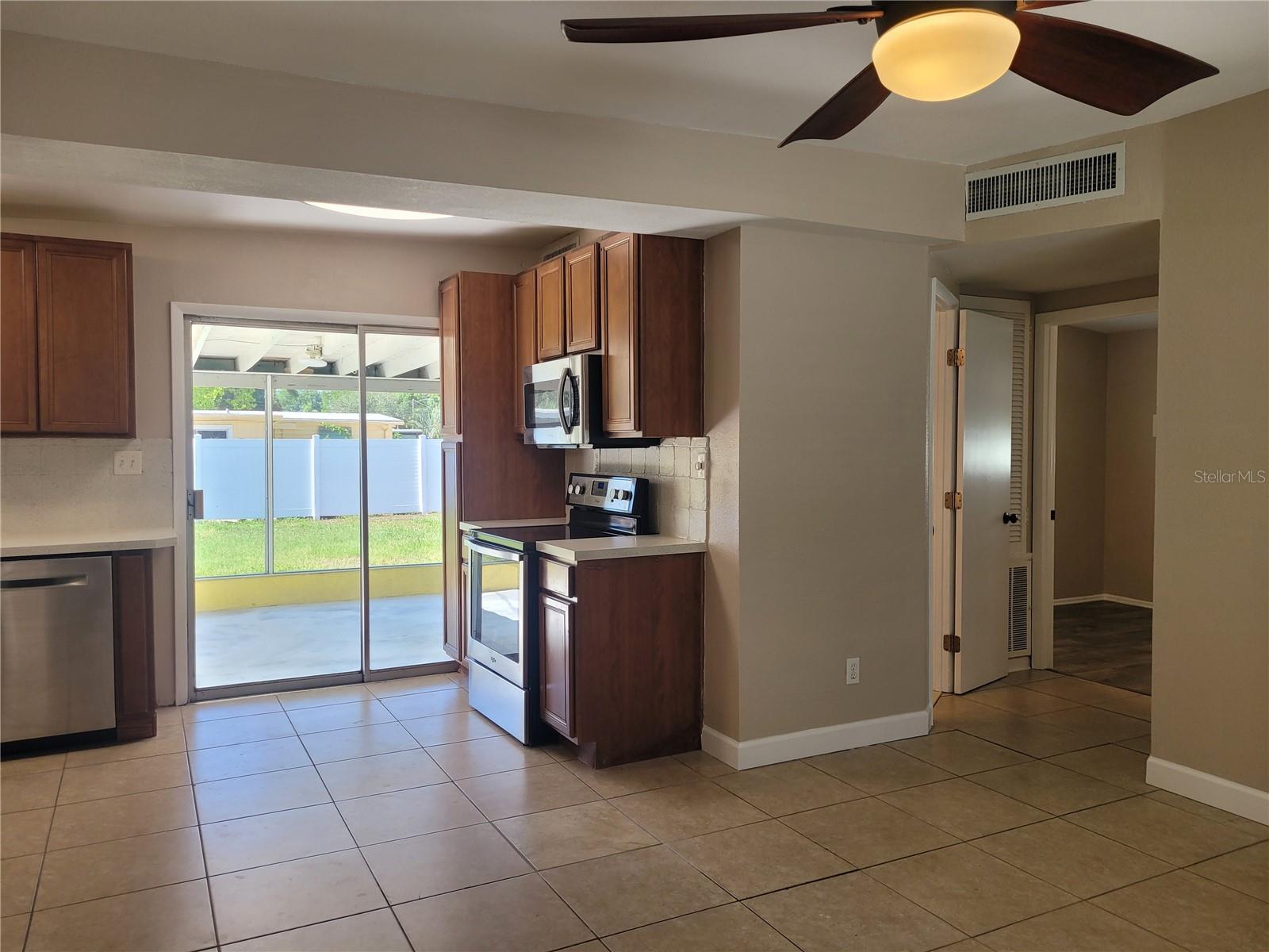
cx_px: 634
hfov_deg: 67.3
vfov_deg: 53.1
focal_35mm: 26
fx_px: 953
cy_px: 476
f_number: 1.8
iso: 50
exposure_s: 1/120
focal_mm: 5.4
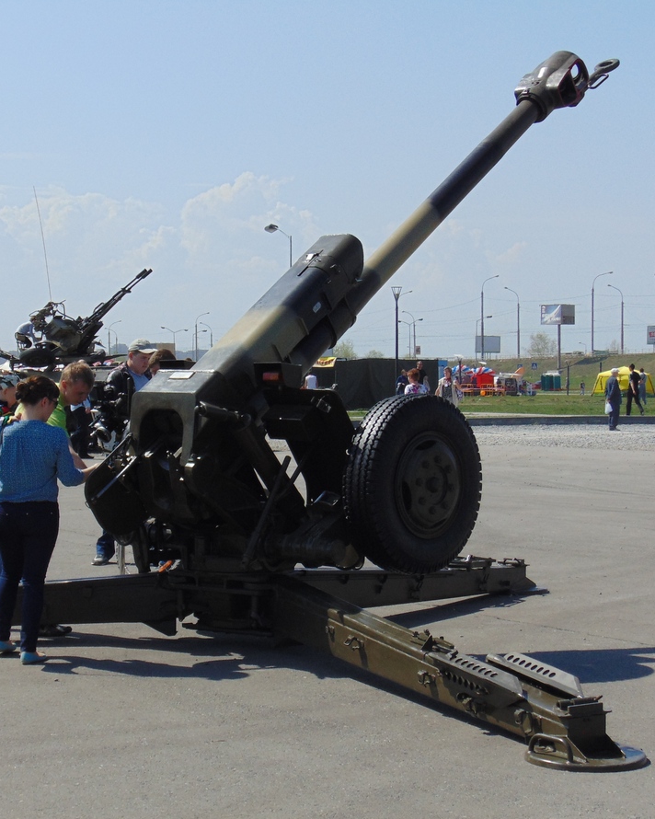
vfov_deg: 24.1
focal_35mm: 79
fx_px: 1914
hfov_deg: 19.4
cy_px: 412
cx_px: 221
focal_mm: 10.8
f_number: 9.3
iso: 80
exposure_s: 1/250
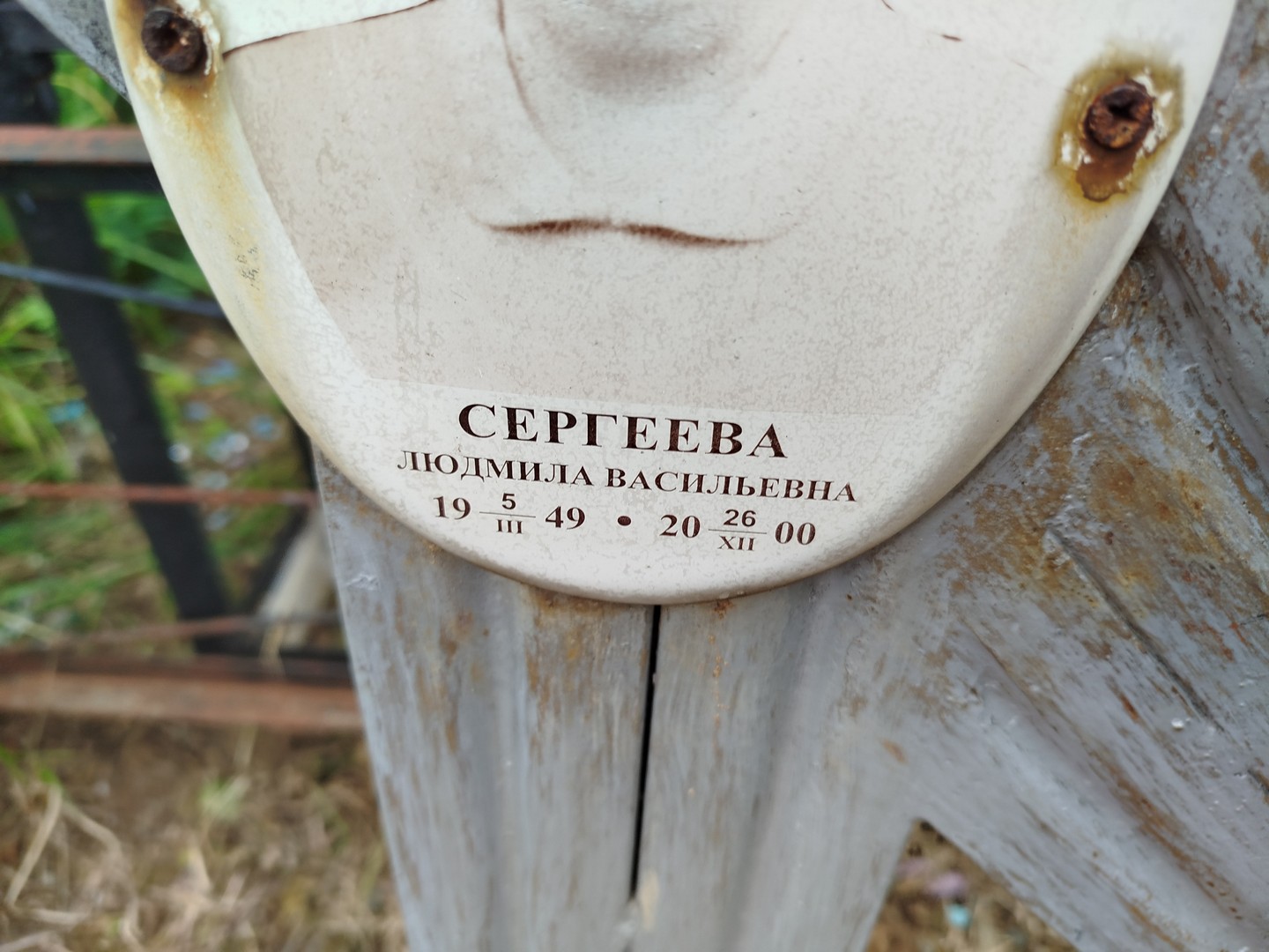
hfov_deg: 71.6
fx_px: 880
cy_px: 476
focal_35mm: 24
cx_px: 634
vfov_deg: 56.8
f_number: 1.7
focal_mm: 5.31
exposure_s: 1/116
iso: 50
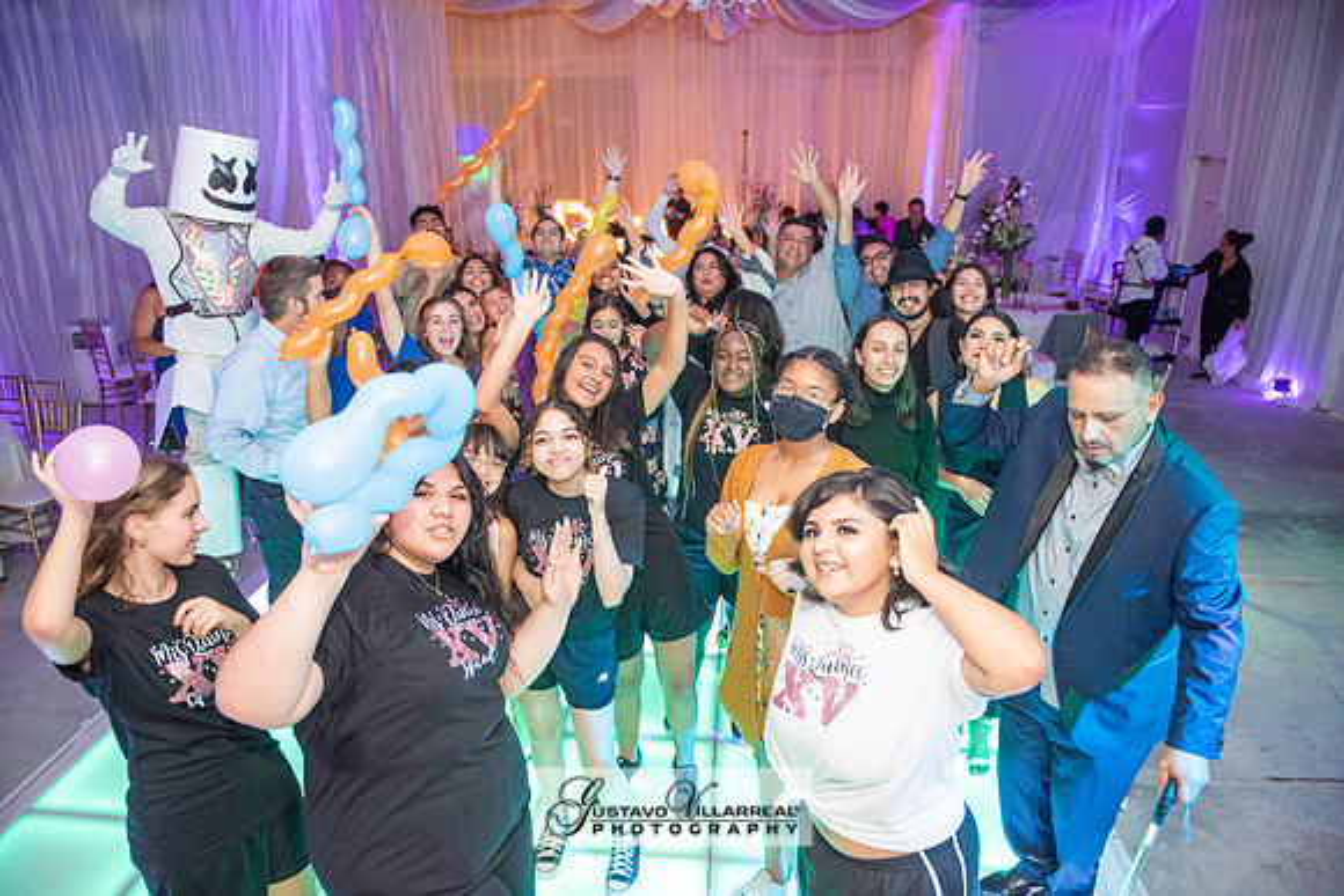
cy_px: 448
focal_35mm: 24
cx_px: 672
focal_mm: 24
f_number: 3.2
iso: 1250
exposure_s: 1/125
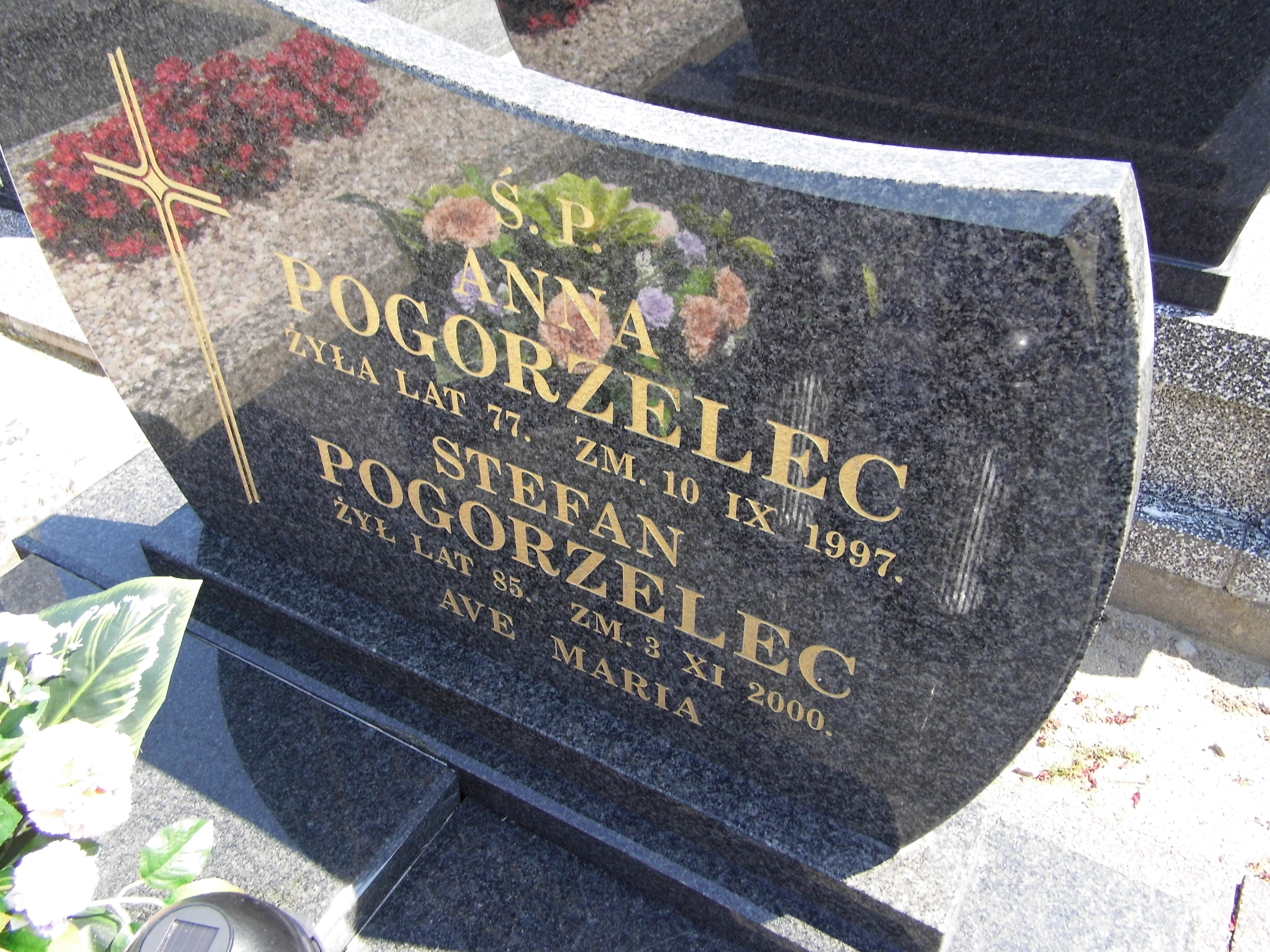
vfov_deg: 48.2
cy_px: 476
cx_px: 635
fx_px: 1064
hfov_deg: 61.7
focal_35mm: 29
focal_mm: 5.2
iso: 100
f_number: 3.2
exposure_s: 1/250
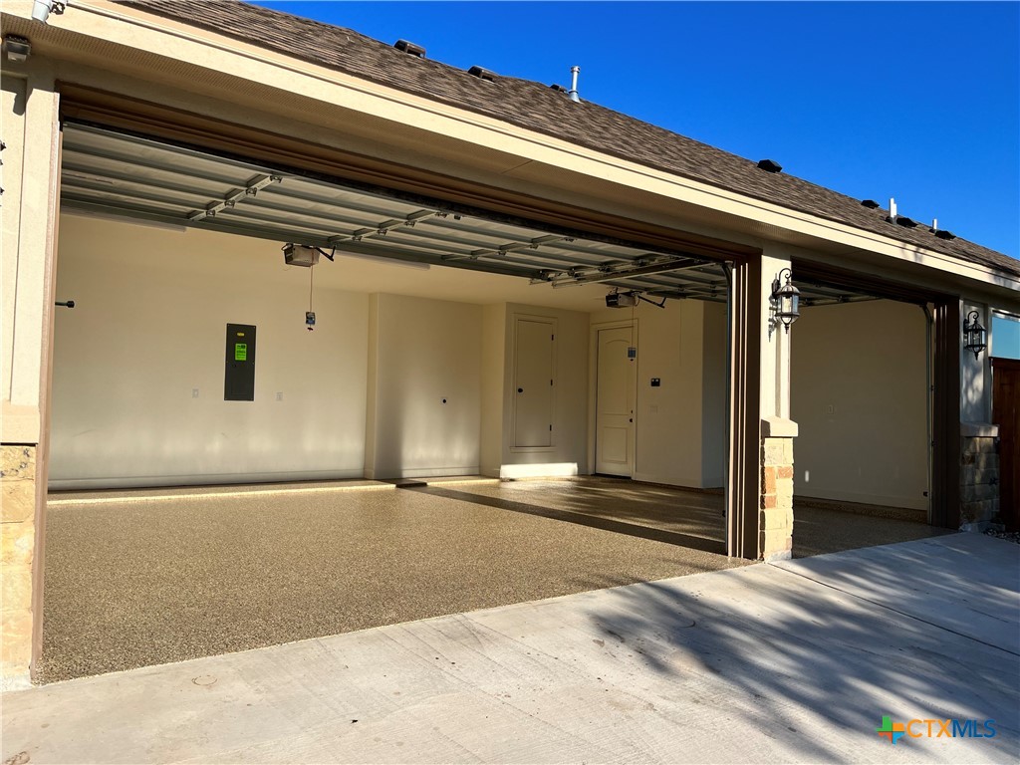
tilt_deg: +4.5
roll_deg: -0.8
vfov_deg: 53.1
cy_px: 382
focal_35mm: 26
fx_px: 766
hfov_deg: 67.3
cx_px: 510
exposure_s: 1/3745
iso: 50
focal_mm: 5.1
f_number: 1.6
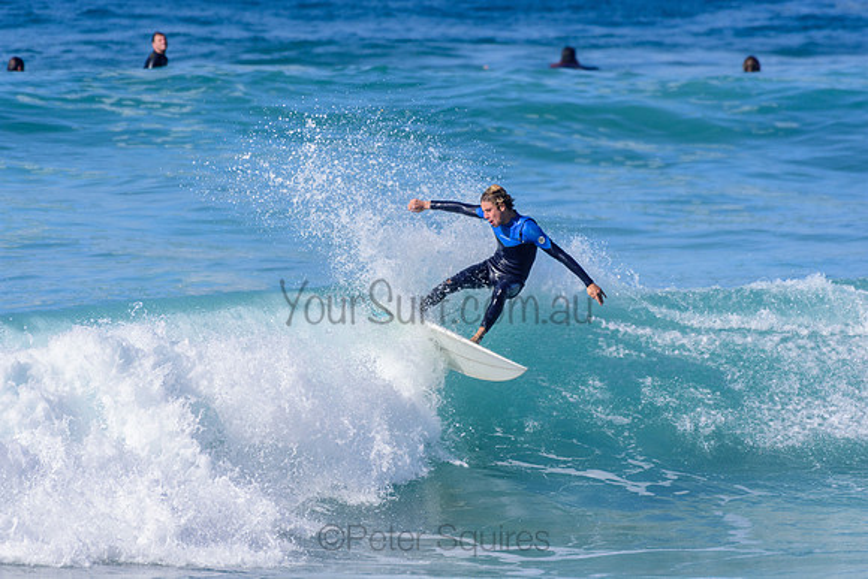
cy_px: 290
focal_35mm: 750
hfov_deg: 2.7
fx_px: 18087
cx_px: 434
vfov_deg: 1.8
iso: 250
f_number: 5.6
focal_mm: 500
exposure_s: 1/2000
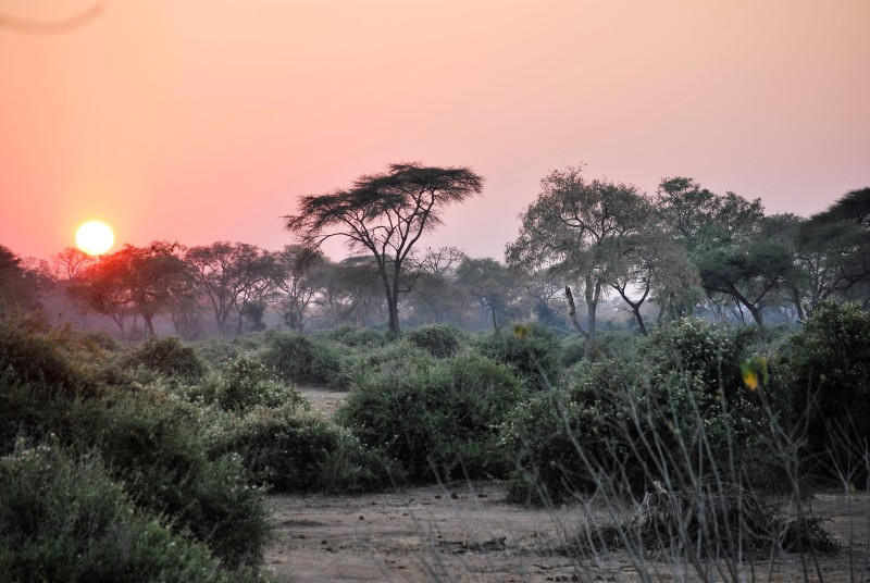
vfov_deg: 9.0
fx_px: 3703
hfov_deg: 13.4
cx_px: 435
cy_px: 292
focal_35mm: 153
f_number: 4.8
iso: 220
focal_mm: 102
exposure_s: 1/125
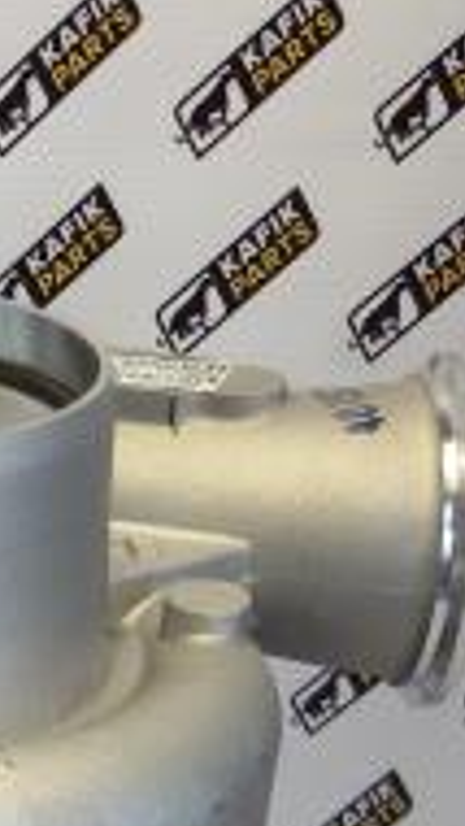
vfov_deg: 21.3
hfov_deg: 12.0
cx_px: -235
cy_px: 872
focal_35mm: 96
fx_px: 2102
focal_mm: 2.93
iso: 40
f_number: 2.4
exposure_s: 1/33
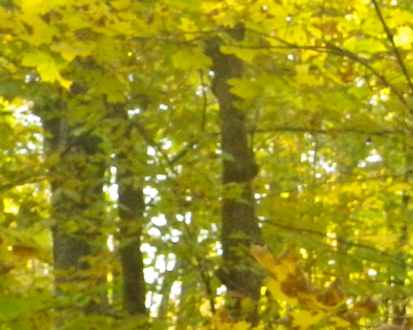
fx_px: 1736
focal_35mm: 142
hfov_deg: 12.9
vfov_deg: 10.3
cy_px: 564
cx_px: 612
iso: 250
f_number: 3.8
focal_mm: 6.1
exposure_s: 1/50
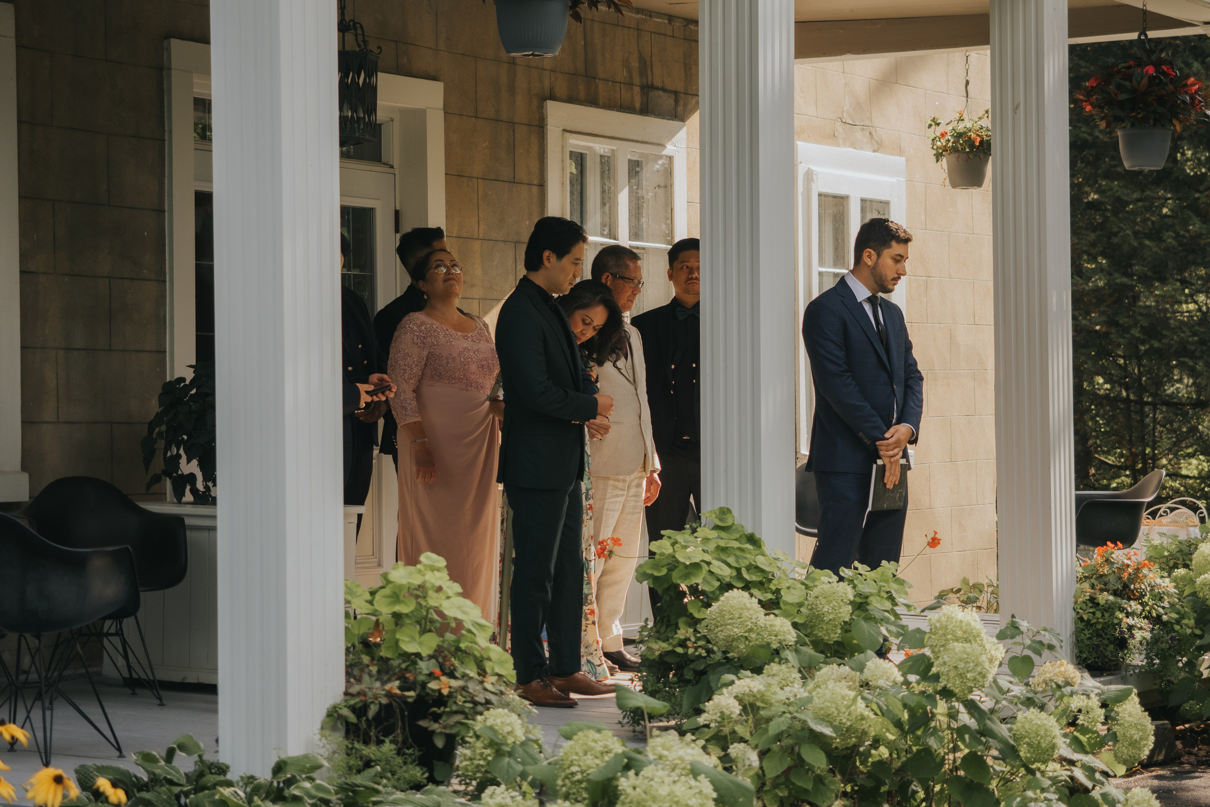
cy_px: 404
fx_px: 2797
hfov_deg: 24.4
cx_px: 605
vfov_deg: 16.4
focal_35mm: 83
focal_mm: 40
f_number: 2.8
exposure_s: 1/640
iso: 200
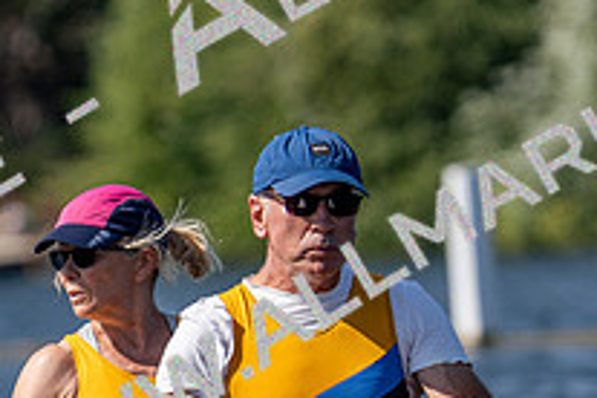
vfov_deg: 1.3
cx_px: 326
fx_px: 17063
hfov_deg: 2.0
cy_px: 518
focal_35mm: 1029
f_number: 6.3
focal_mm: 368
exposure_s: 1/2000
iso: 200
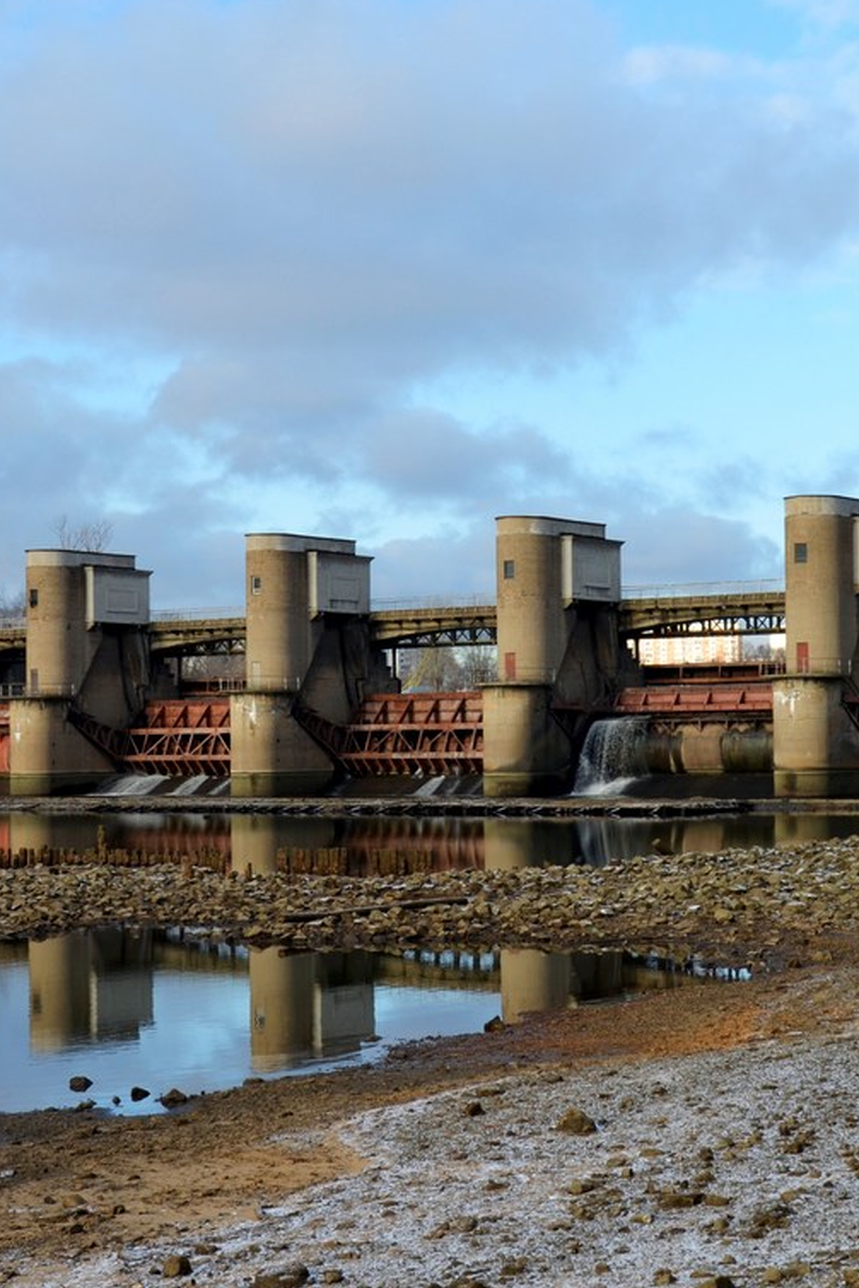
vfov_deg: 32.9
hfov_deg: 22.1
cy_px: 646
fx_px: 2182
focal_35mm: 61
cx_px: 635
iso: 180
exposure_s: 1/250
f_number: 8
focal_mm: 24
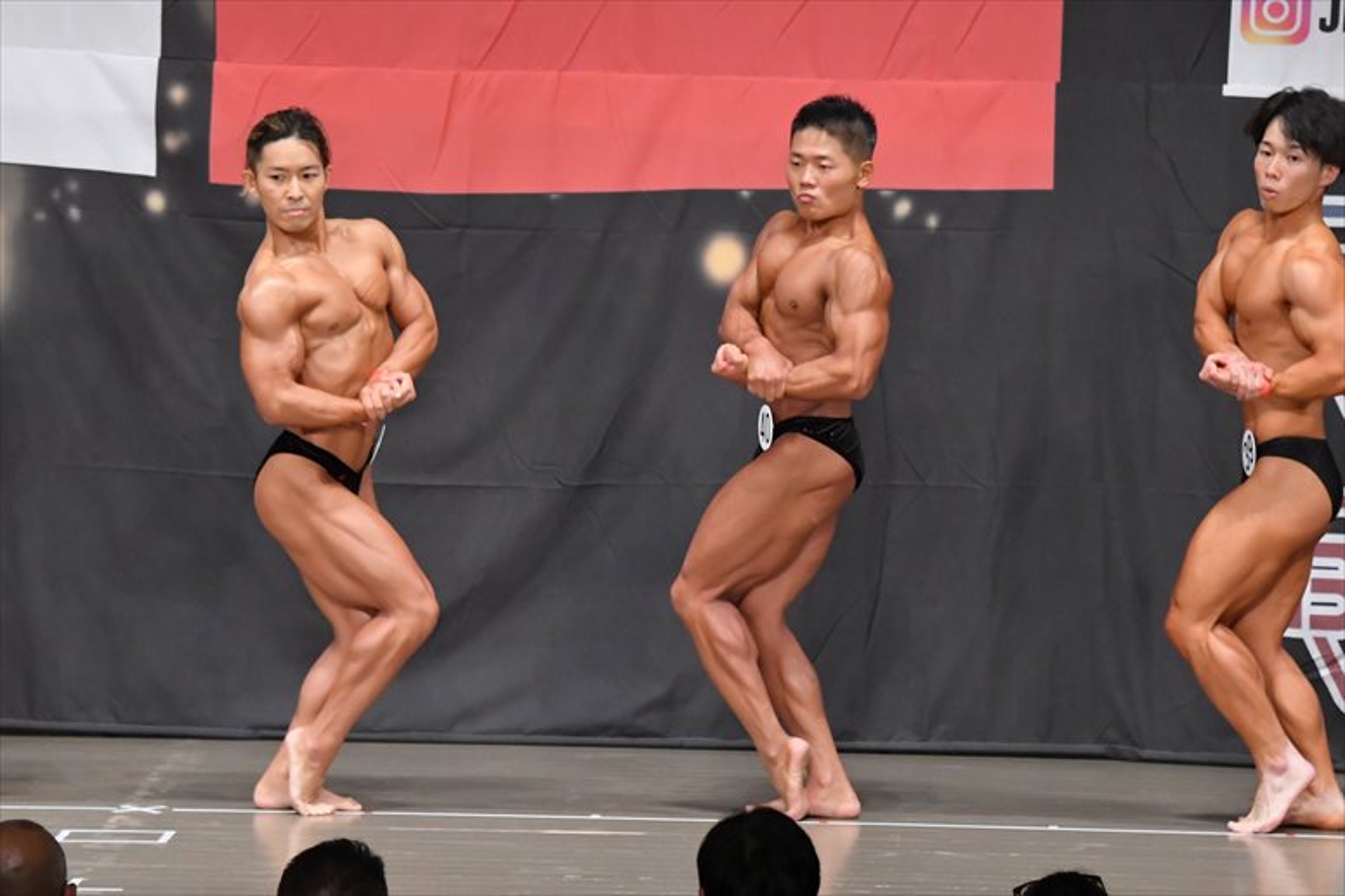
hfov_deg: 9.2
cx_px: 672
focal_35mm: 225
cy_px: 448
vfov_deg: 6.1
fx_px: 8402
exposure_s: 1/400
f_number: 5.6
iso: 6400
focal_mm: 150
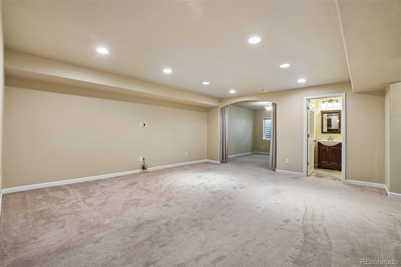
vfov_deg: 77.3
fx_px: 167
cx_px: 200
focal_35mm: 15
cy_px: 134
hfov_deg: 100.4
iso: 400
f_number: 8
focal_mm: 10
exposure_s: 1/8
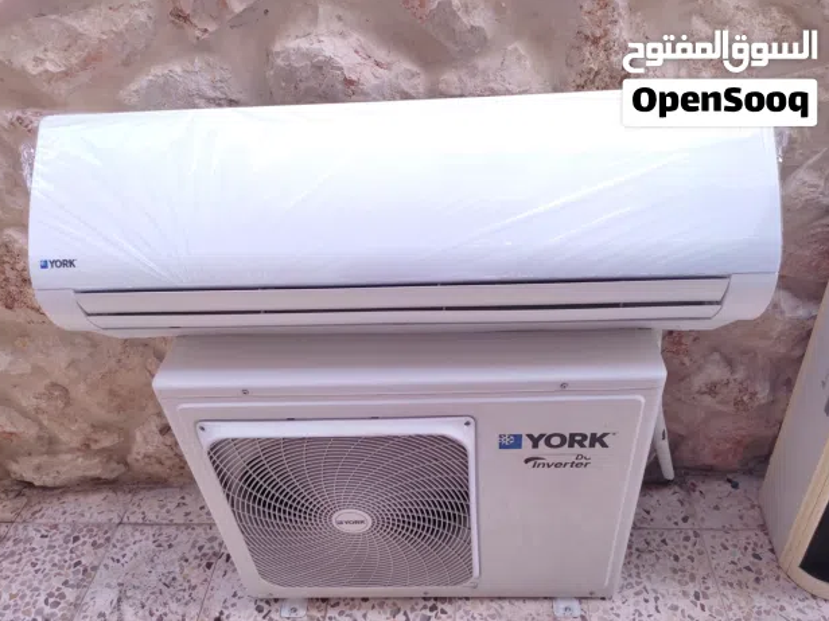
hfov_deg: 65.3
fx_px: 647
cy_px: 320
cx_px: 420
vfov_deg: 51.3
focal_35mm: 27
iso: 100
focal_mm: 4.74
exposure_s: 1/15285
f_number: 1.79
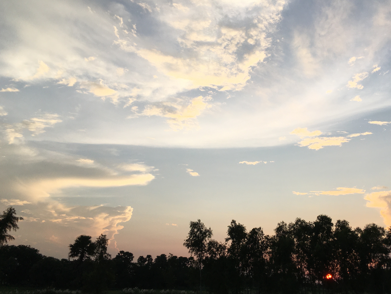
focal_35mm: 38
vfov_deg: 37.7
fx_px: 429
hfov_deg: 48.5
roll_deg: -0.7
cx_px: 246
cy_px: 142
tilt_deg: +18.1
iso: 25
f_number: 2.2
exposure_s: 1/1083
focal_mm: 4.15
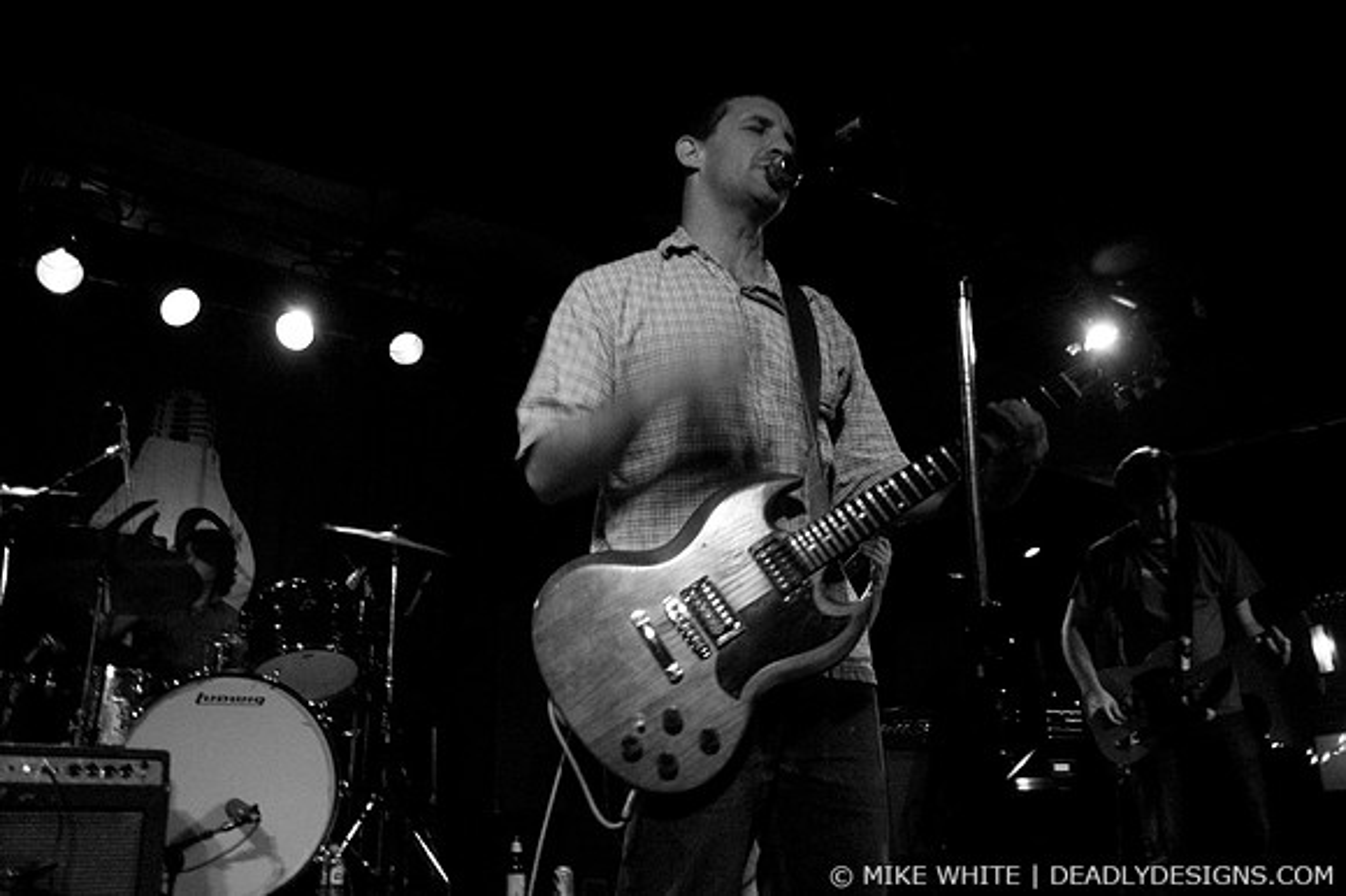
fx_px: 1121
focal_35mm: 30
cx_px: 673
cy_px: 448
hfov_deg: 62.0
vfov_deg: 43.6
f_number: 2.8
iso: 800
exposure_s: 1/20
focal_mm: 20
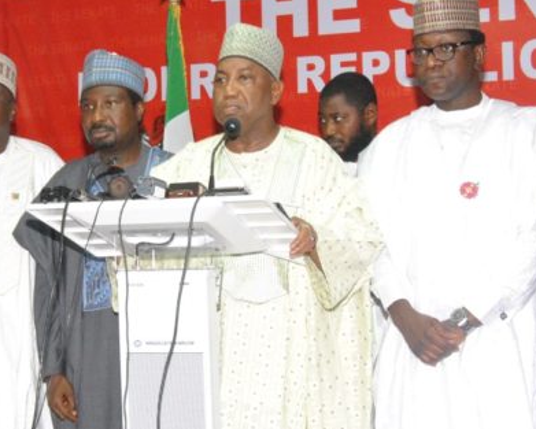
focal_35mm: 83
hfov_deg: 23.0
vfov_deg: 18.5
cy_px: 188
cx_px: 204
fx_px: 1317
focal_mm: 30
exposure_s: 1/60
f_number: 8
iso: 1600
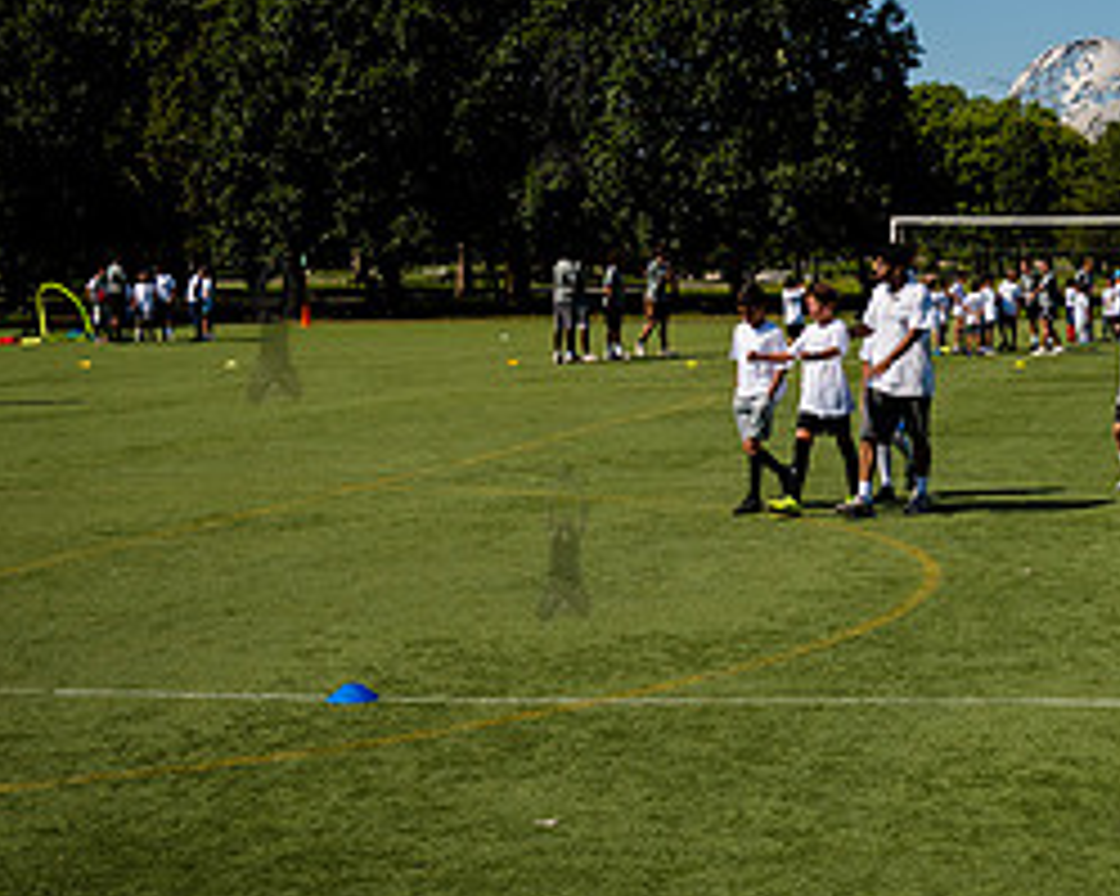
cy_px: 322
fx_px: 2319
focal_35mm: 70
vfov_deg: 21.8
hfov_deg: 25.7
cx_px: 1142
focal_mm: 31
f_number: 4
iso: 200
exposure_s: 1/2000
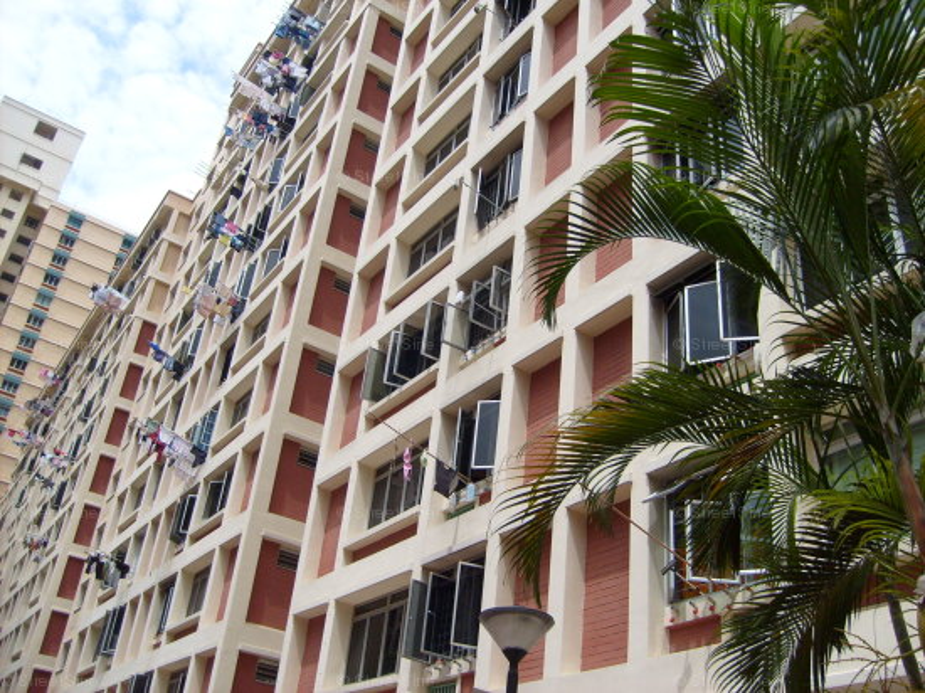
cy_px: 346
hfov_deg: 52.6
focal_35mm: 35
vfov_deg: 40.7
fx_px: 935
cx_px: 462
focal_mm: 5.8
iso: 80
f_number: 7.1
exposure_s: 1/250
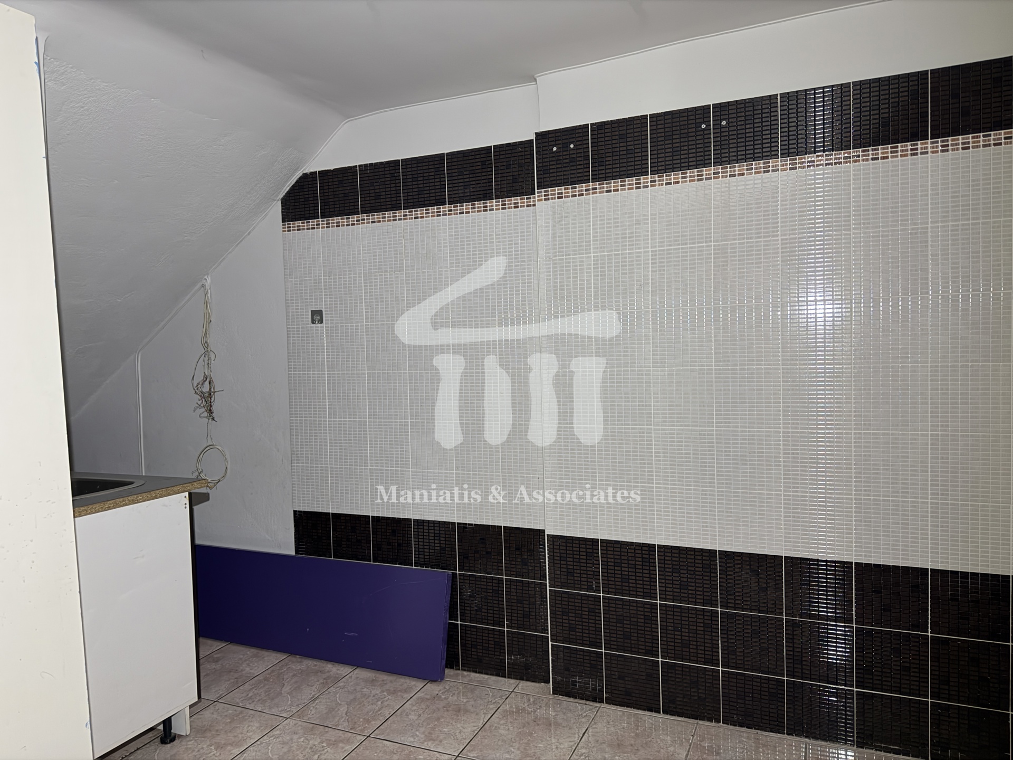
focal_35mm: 24
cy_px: 380
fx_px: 702
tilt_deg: -2.6
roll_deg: +1.2
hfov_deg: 71.6
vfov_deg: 56.8
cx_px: 506
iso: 400
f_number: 1.78
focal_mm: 6.76
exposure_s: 1/60
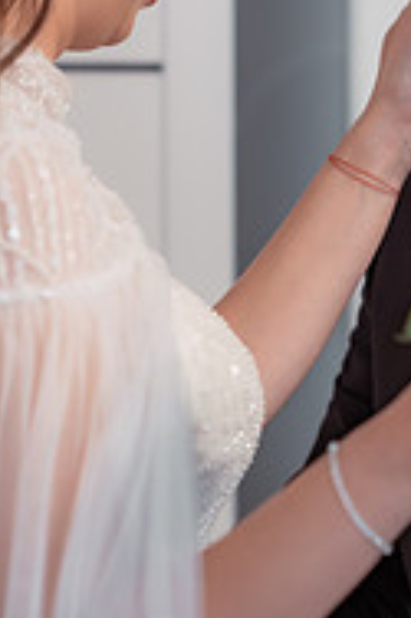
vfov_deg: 10.1
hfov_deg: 6.7
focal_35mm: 204
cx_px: 347
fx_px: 3500
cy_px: 250
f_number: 2.8
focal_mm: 85
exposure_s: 1/320
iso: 1600
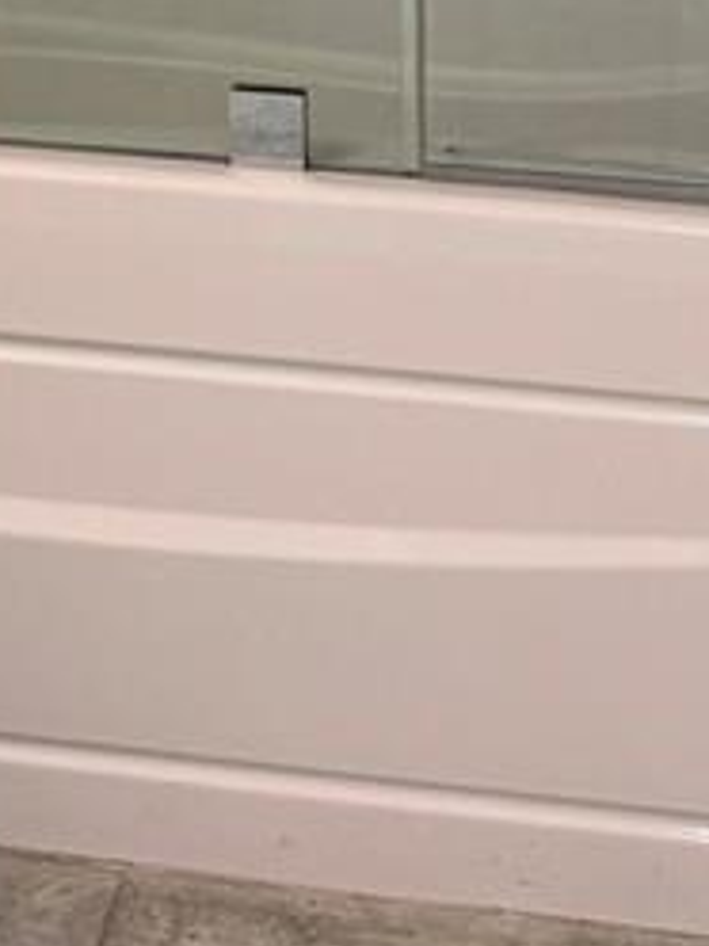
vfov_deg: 14.3
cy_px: -915
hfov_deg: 12.7
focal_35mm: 116
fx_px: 3168
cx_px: 141
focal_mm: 6.76
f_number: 1.78
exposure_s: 1/60
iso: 200
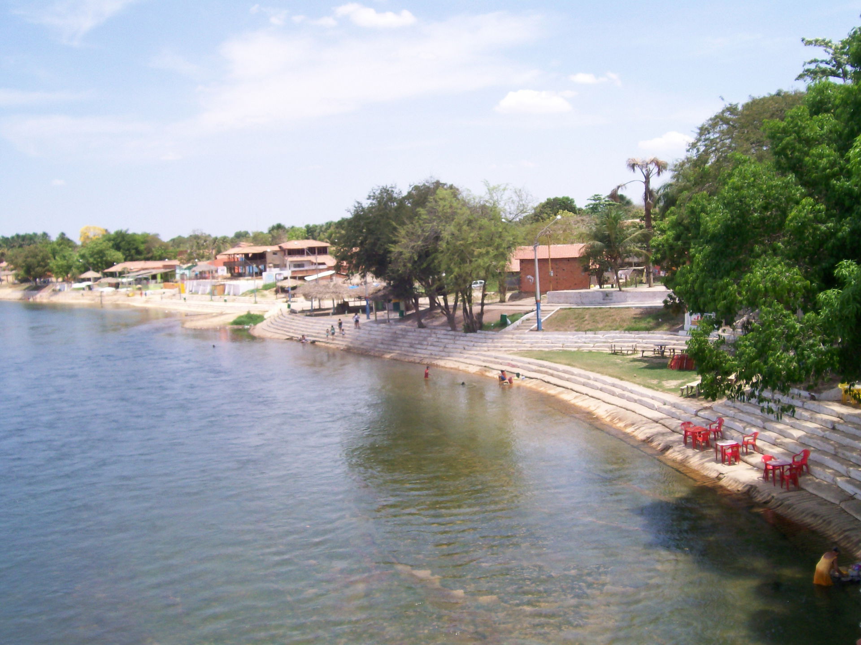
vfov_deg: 39.7
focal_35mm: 36
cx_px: 430
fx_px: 895
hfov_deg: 51.4
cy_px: 322
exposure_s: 1/446
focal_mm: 6
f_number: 4.8
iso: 80
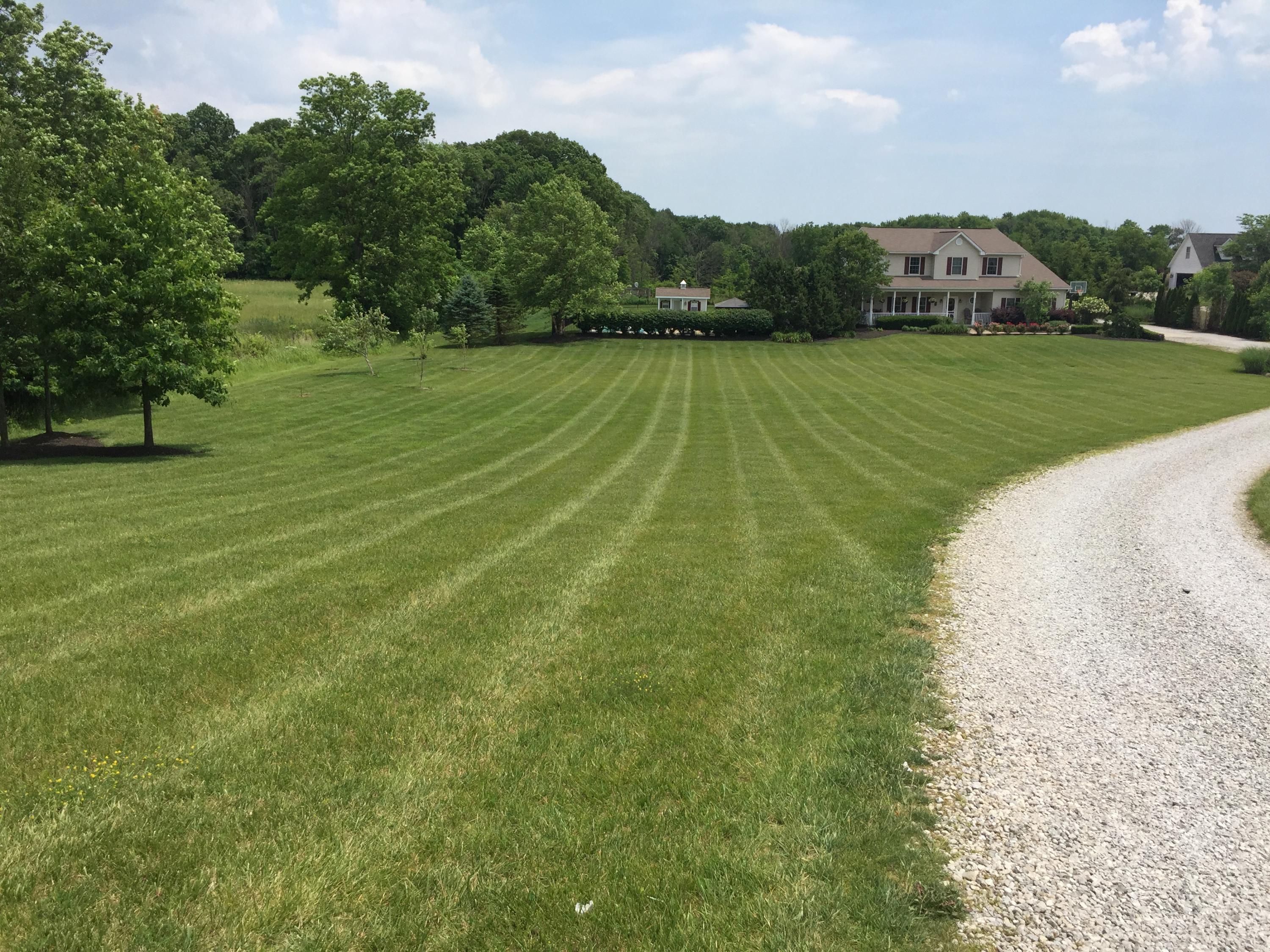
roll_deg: -1.2
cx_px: 635
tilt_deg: -11.0
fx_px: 1064
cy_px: 476
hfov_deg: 61.7
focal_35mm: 29
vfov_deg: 48.2
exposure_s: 1/3300
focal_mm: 4.15
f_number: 2.2
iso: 32
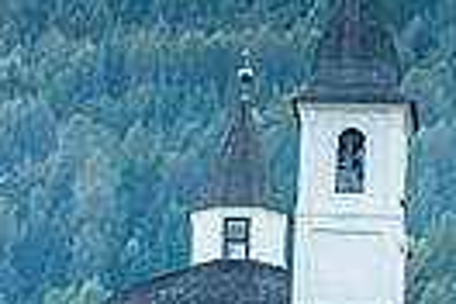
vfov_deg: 1.0
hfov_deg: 1.6
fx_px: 16655
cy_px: 496
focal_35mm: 1315
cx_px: -62
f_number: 4.5
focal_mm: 200
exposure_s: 1/160
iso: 160
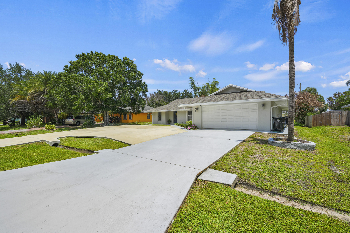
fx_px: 156
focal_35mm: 16
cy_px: 116
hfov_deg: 96.7
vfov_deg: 73.8
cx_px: 175
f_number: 10
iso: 100
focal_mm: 16
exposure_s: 1/80
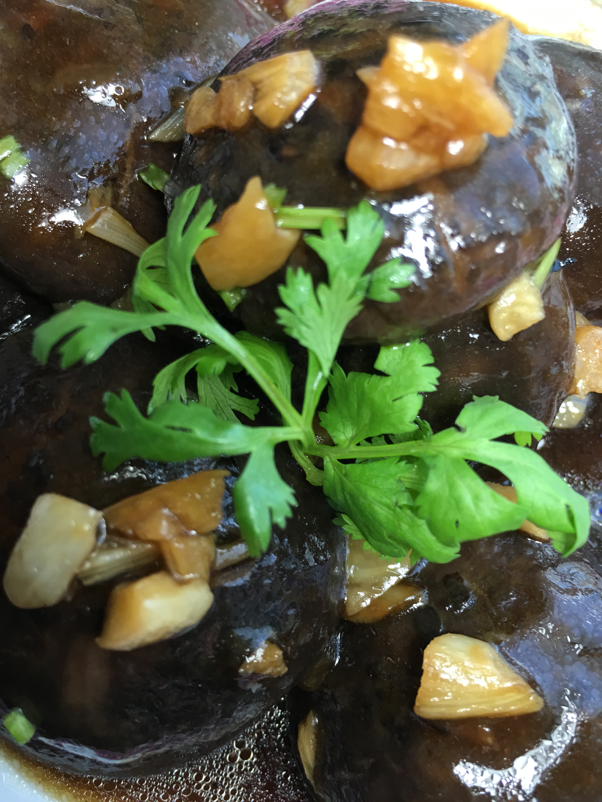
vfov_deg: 61.7
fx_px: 672
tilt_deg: -80.9
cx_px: 301
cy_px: 401
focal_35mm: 29
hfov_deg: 48.2
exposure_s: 1/17
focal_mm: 4.15
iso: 32
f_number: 2.2
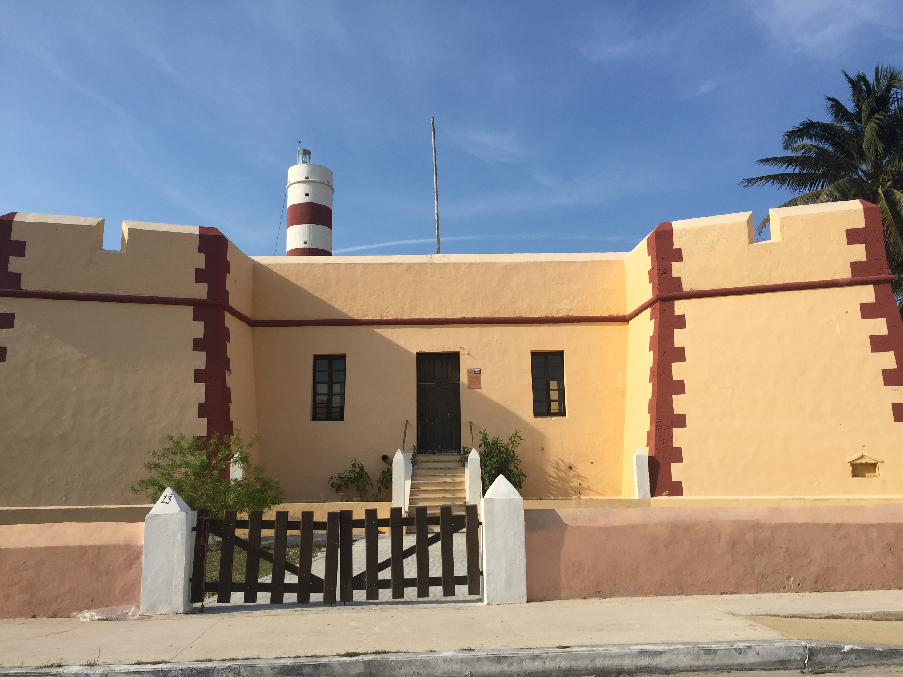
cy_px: 338
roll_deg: -1.1
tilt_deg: +10.6
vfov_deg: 48.2
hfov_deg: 61.7
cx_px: 452
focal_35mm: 29
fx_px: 756
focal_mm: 4.15
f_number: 2.2
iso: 32
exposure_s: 1/2198
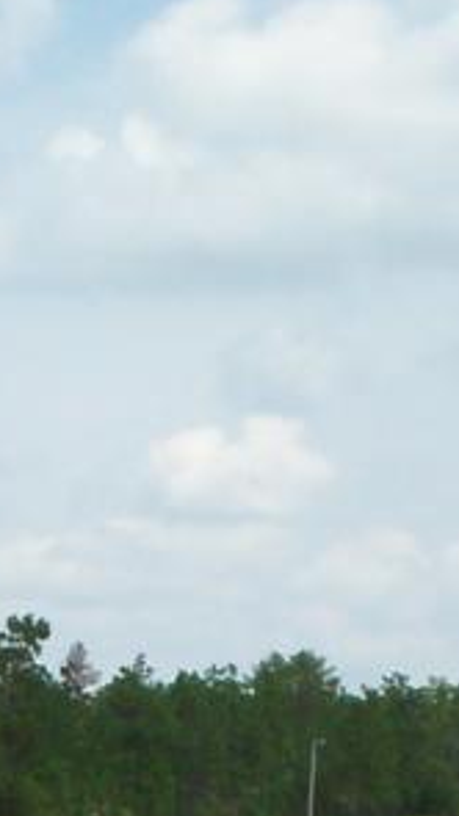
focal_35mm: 170
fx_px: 3677
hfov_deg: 7.1
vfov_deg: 12.1
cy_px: 1214
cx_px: -116
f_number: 4.5
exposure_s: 1/720
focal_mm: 5.9
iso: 100
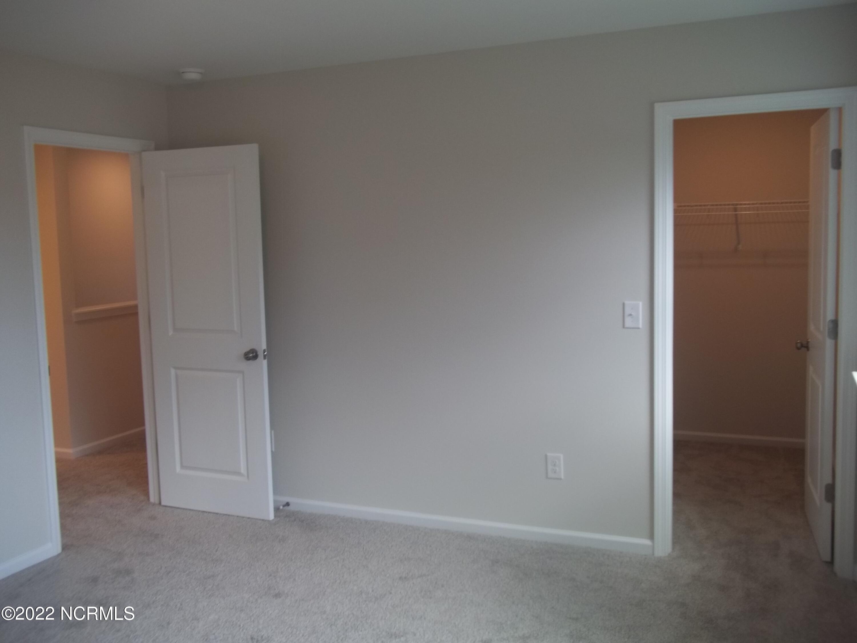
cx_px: 428
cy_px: 322
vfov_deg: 44.2
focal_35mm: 32
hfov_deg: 56.8
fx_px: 792
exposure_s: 1/50
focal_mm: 5.7
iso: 64
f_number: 2.9
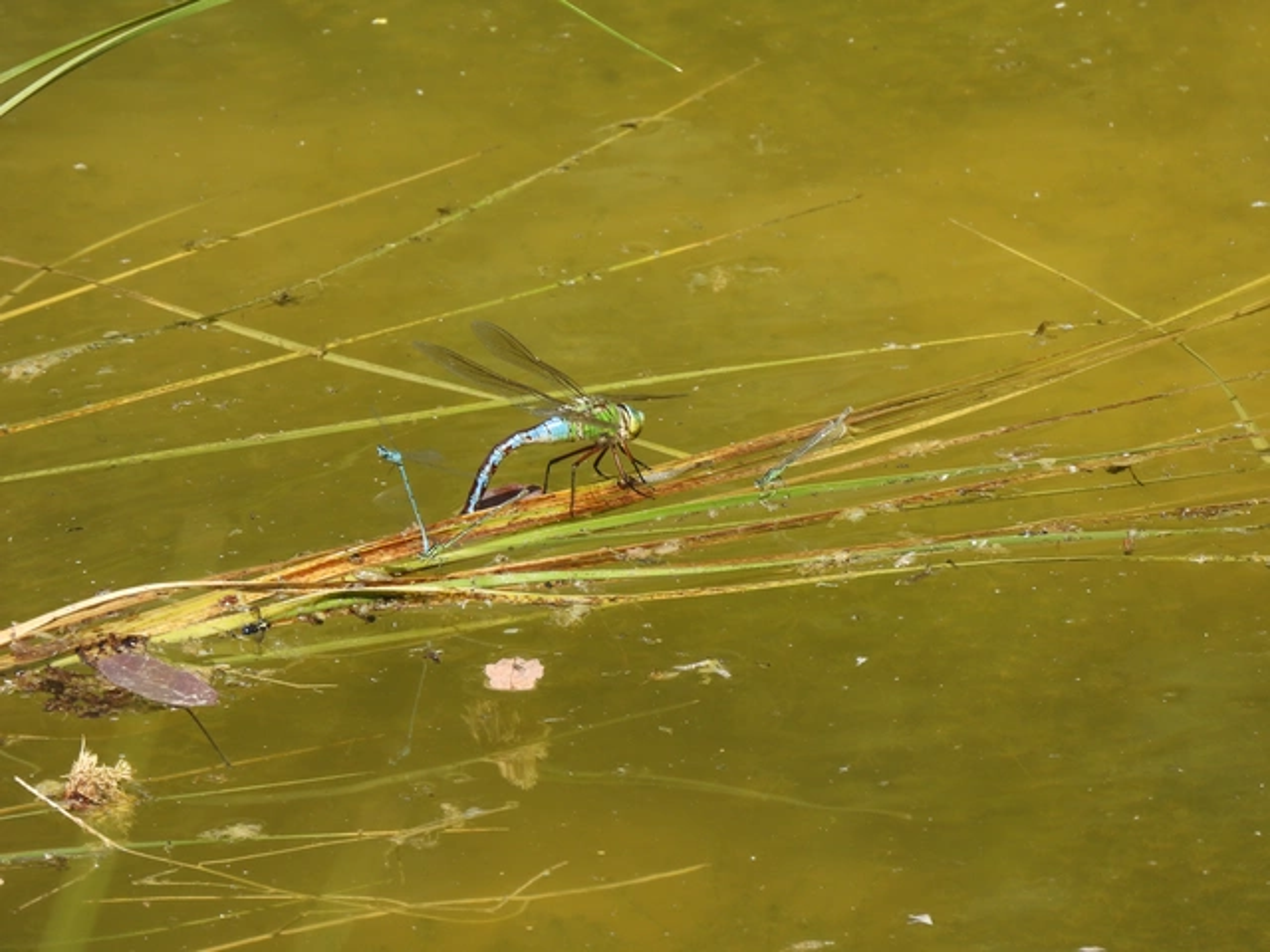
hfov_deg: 1.7
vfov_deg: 1.2
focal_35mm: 1200
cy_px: 476
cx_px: 635
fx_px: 44026
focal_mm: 214
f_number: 6.3
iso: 100
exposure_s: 1/320
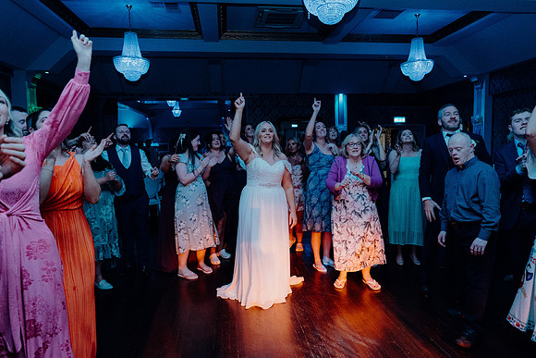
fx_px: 357
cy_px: 179
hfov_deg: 73.7
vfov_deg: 53.2
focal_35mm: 24
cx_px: 268
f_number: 3.5
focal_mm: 24
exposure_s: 1/160
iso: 2500
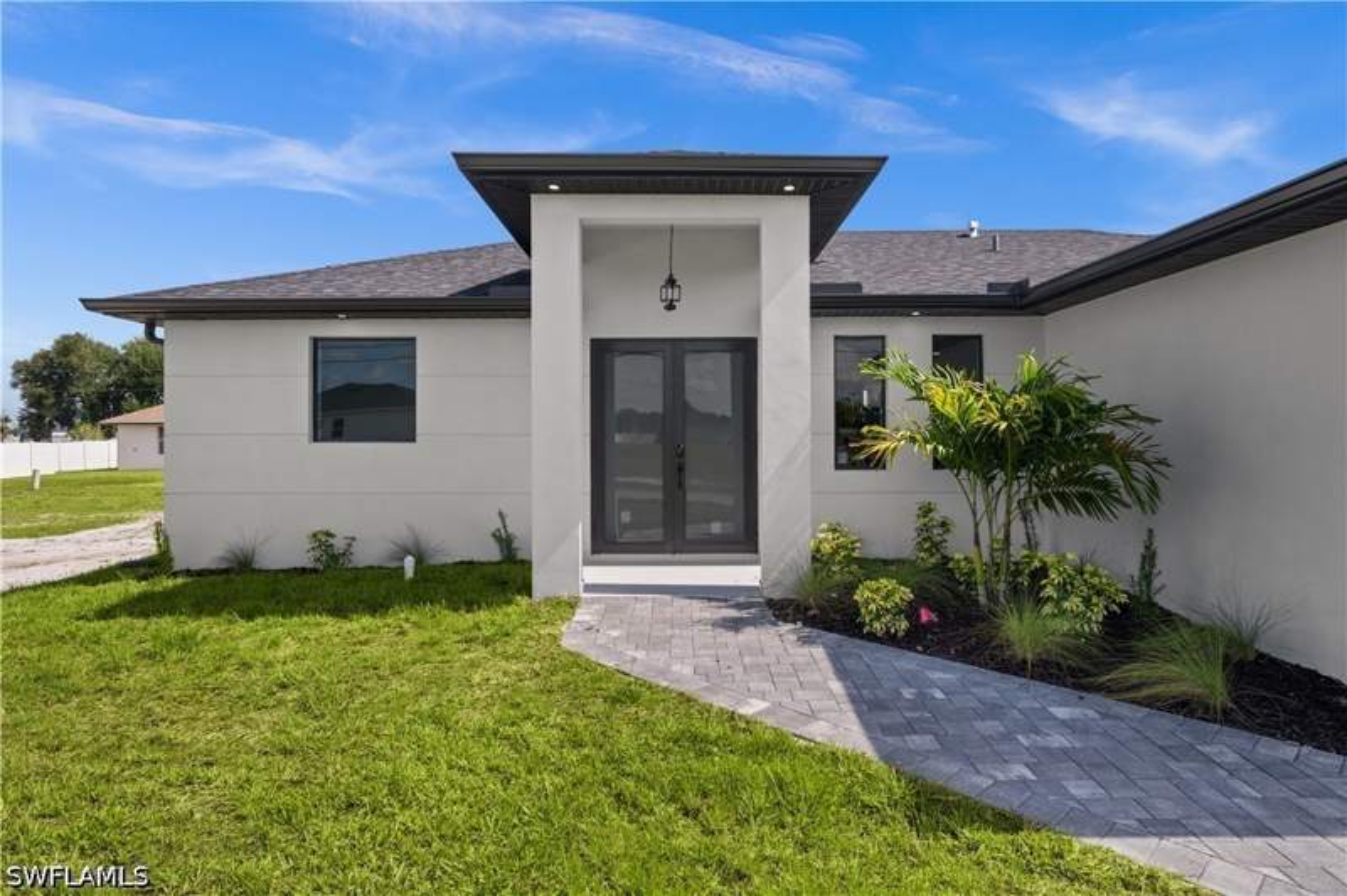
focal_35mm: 20
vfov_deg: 61.8
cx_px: 674
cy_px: 448
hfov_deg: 84.0
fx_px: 748
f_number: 8
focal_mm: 20
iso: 400
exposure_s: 1/125
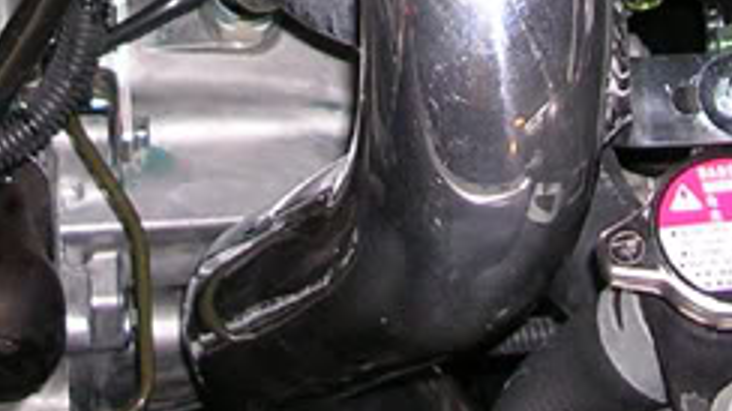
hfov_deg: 15.8
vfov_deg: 8.6
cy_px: -309
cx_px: 381
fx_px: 2639
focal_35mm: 136
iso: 50
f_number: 2.8
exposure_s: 1/60.1
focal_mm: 5.8
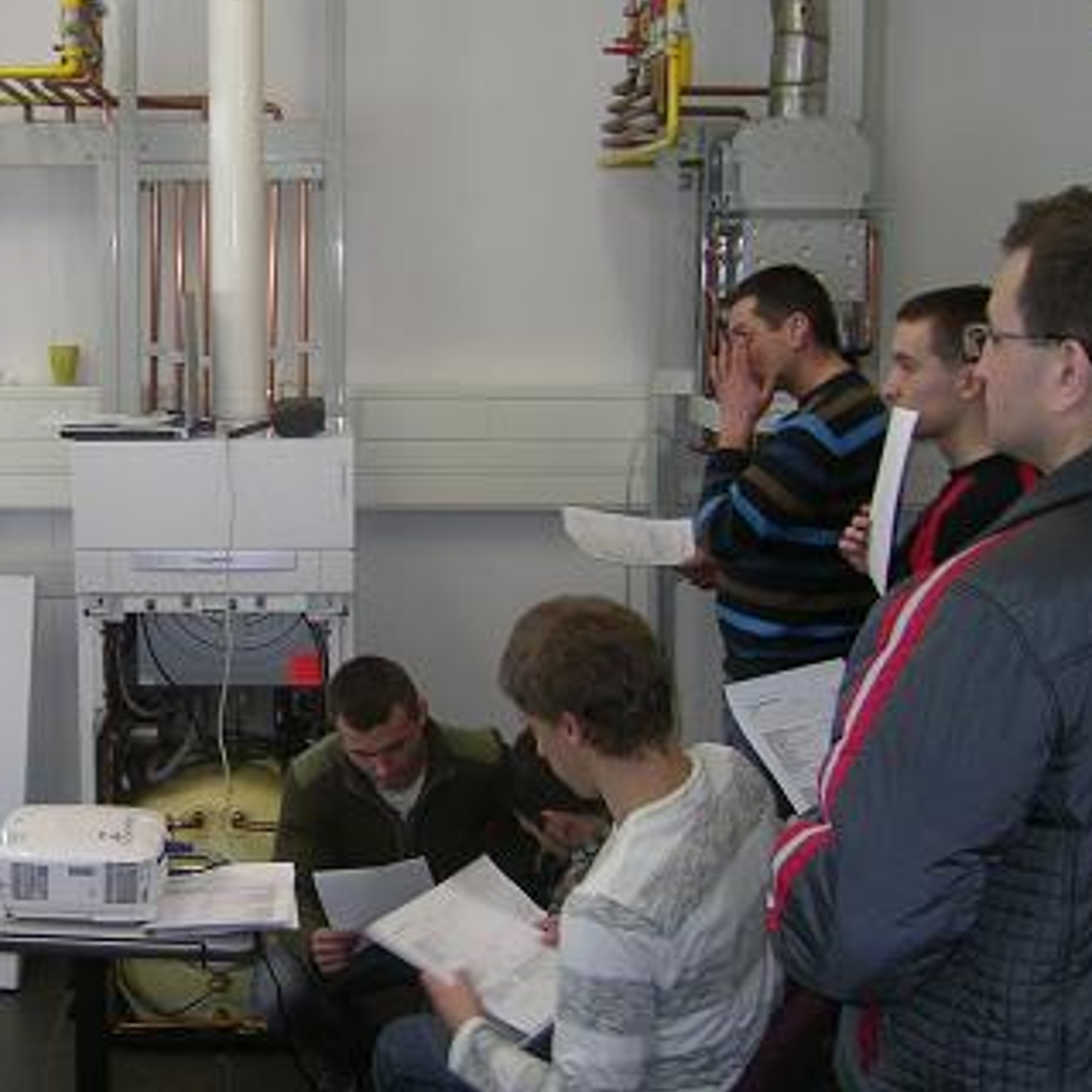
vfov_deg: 33.4
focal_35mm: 51
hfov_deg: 32.7
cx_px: 267
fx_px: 1820
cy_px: 493
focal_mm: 5.6
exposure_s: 1/30
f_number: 2.8
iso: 100
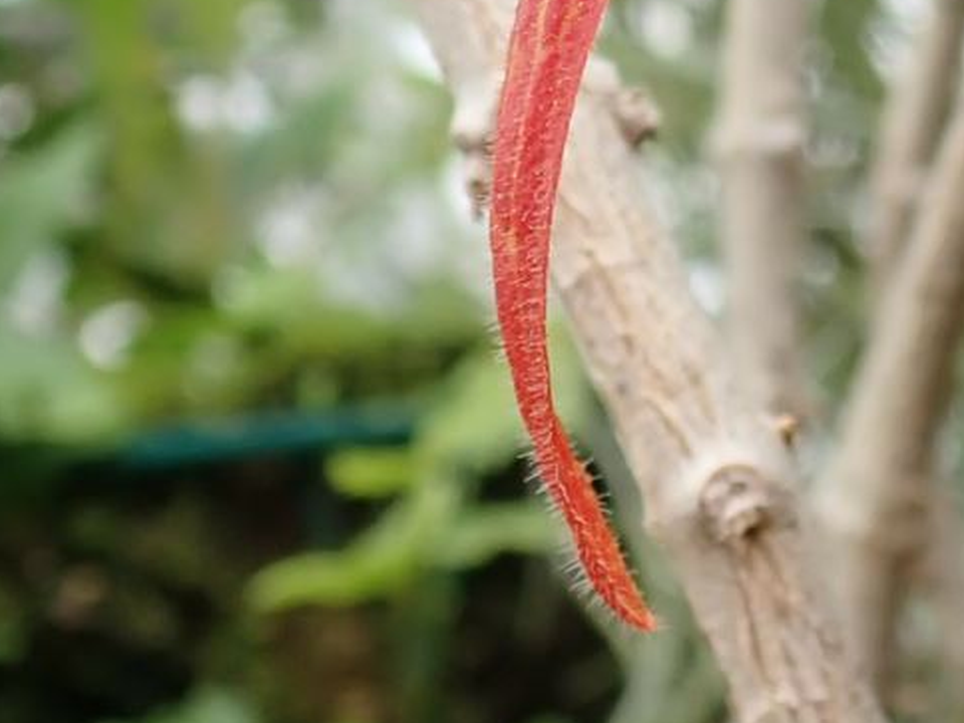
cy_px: -66
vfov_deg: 11.8
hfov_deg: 15.9
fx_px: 3453
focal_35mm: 124
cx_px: 609
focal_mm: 5.5
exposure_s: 1/160
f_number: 3.2
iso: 100
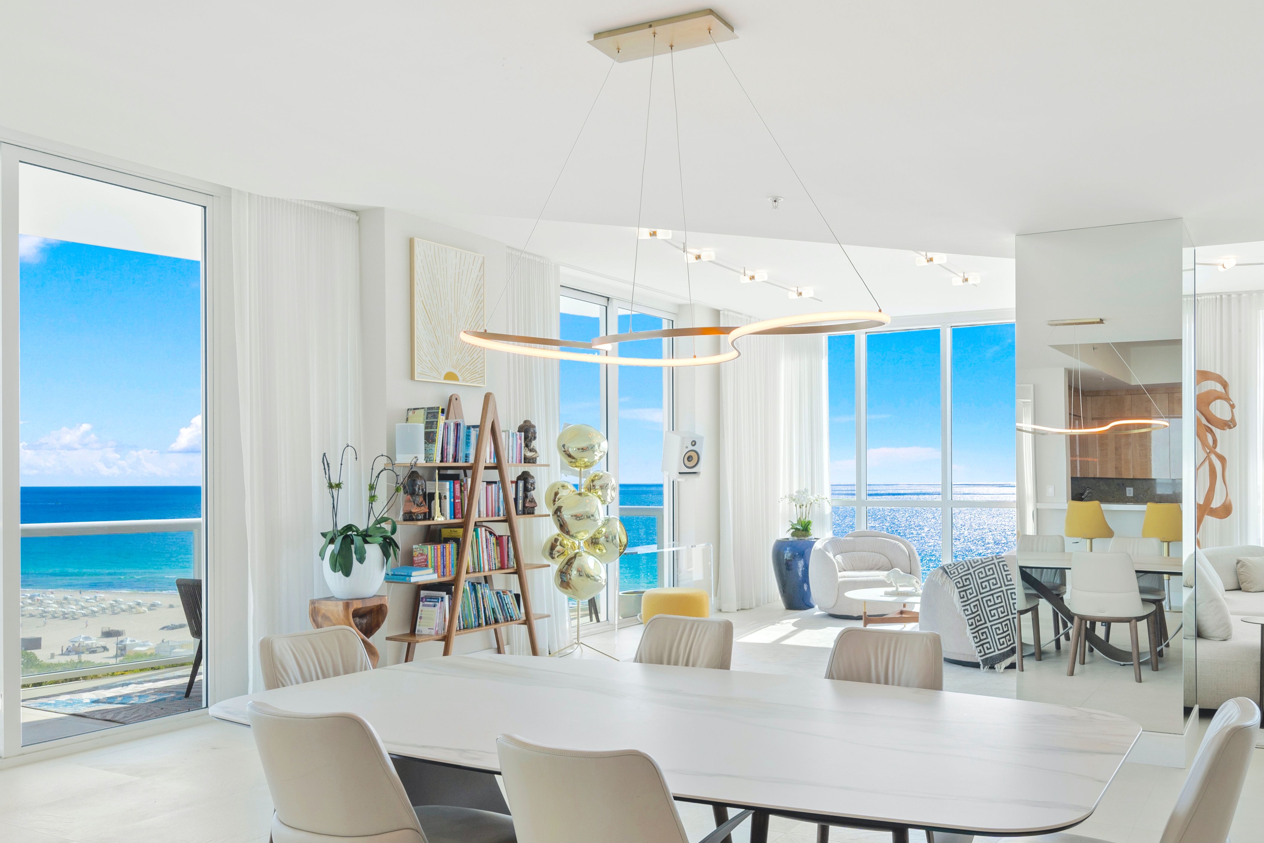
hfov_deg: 65.5
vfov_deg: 47.8
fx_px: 948
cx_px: 850
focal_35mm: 27
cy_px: 486
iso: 200
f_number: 9
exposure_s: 1/25
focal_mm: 19
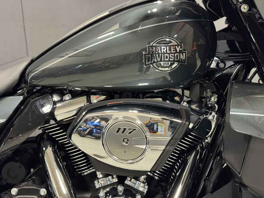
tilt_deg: -23.5
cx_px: 132
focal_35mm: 48
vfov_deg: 30.3
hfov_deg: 39.7
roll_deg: -1.0
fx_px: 366
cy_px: 99
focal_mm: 6.76
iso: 320
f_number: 1.78
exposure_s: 1/40
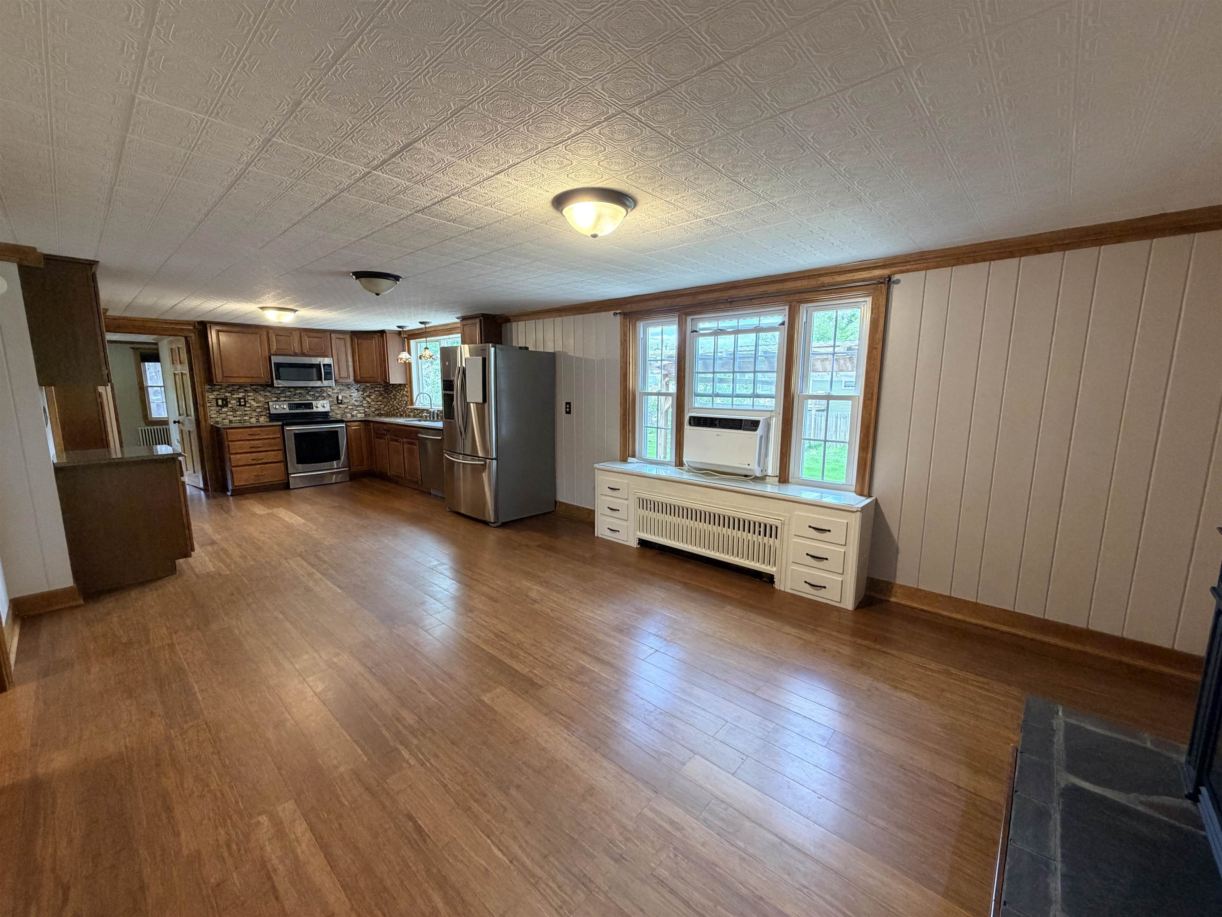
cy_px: 458
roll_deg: +0.0
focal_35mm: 14
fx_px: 494
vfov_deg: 85.7
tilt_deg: -8.8
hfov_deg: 102.1
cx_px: 611
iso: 200
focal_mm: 2.22
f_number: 2.2
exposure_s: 1/62
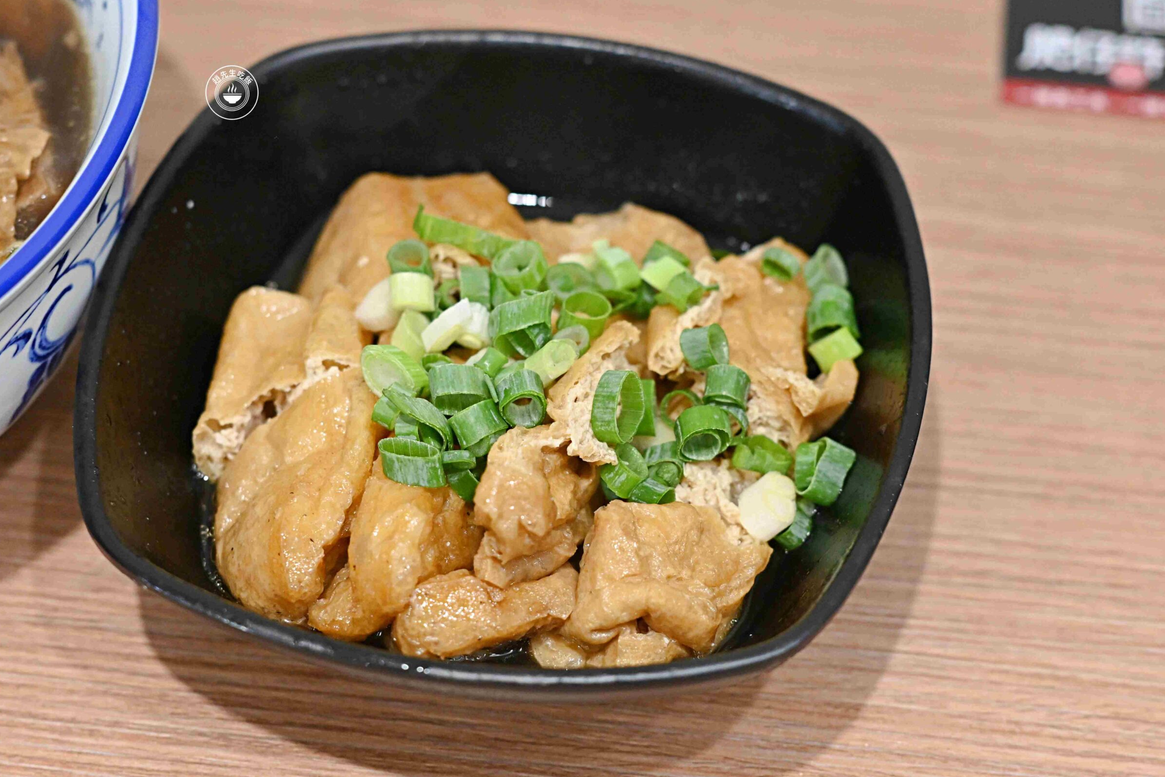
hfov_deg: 25.4
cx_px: 591
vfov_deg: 17.1
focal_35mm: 80
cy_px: 381
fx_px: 2589
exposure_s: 1/200
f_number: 3.2
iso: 2000
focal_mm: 50
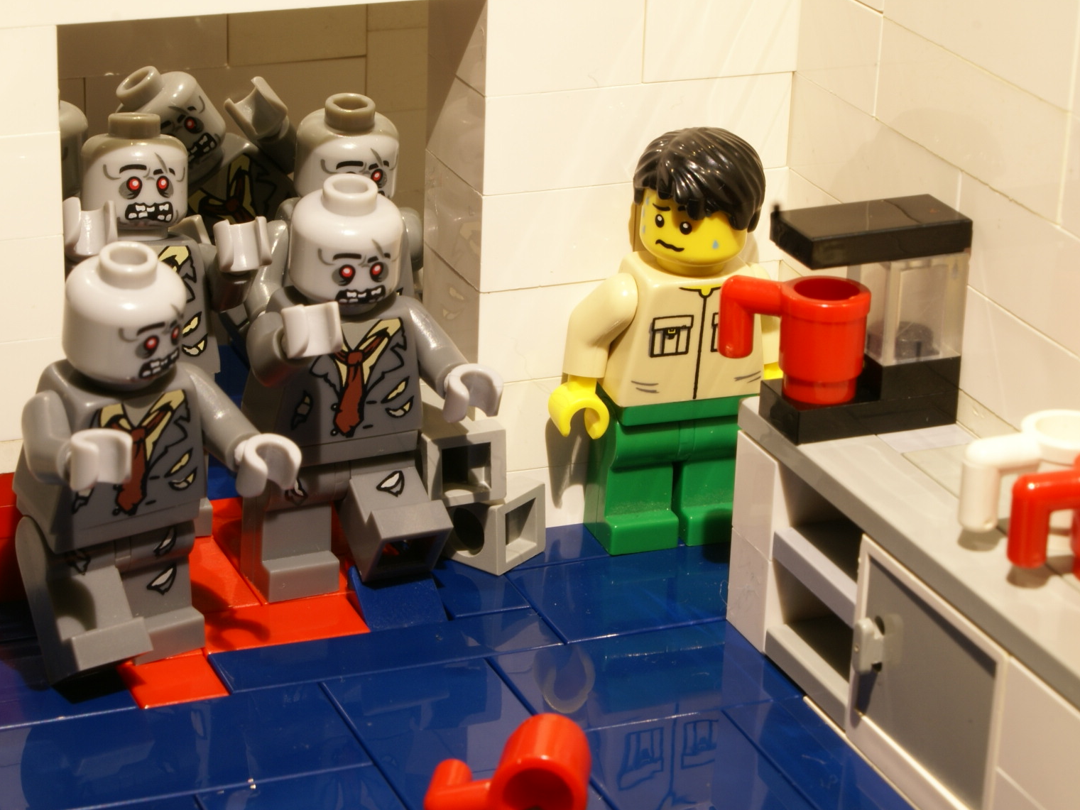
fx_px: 2839
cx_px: 498
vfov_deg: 16.2
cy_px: 445
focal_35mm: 91
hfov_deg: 21.5
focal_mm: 50
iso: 100
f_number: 22
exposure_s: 1/1.67
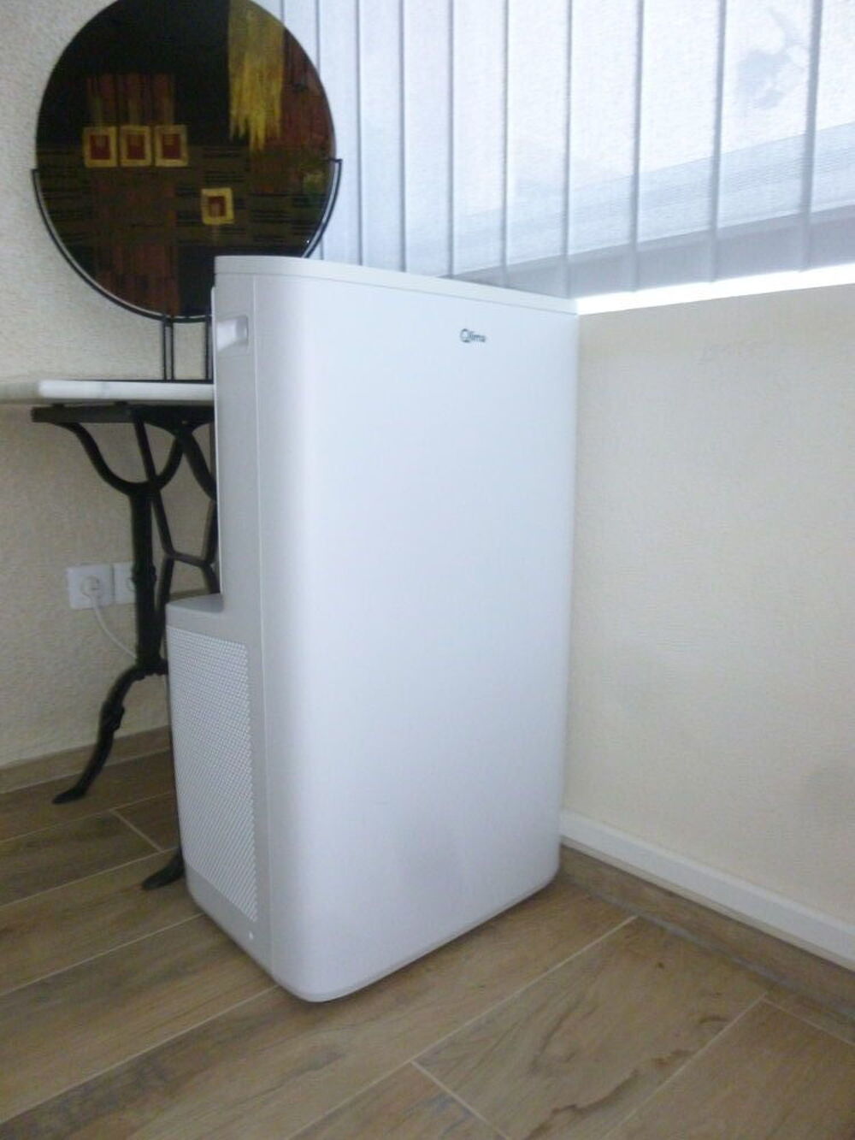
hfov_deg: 54.9
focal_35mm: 25
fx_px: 823
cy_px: 570
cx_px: 428
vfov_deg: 69.4
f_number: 3.1
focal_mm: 4.5
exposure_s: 1/60
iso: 400
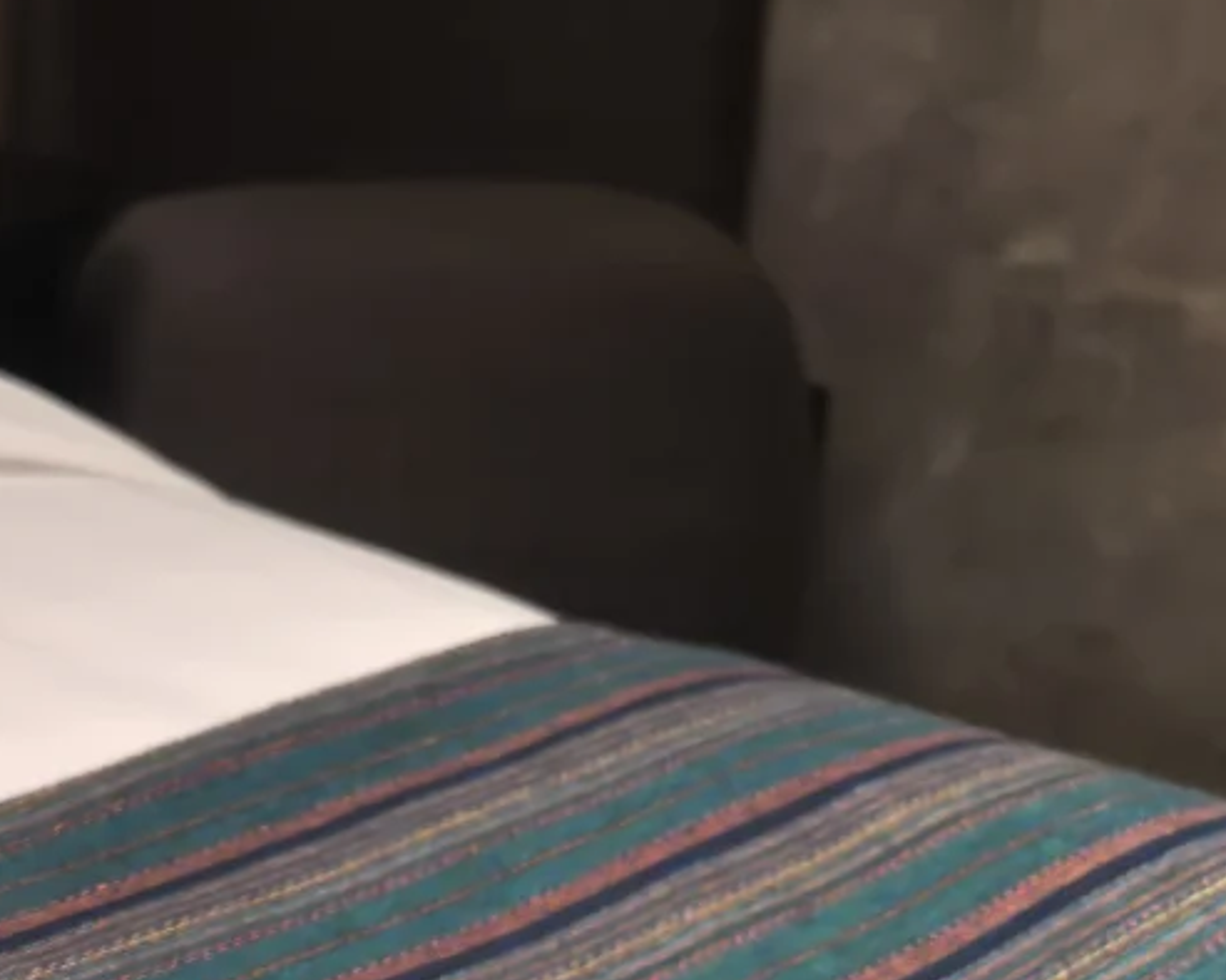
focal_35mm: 77
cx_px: 22
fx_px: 2793
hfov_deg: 23.8
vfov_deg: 18.2
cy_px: 1373
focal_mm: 5.75
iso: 400
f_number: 2
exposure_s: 1/33.3
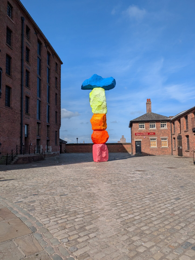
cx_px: 98
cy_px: 130
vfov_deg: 71.5
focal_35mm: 24
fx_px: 180
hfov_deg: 56.9
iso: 22
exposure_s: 1/2786
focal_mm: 6.9
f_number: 1.68
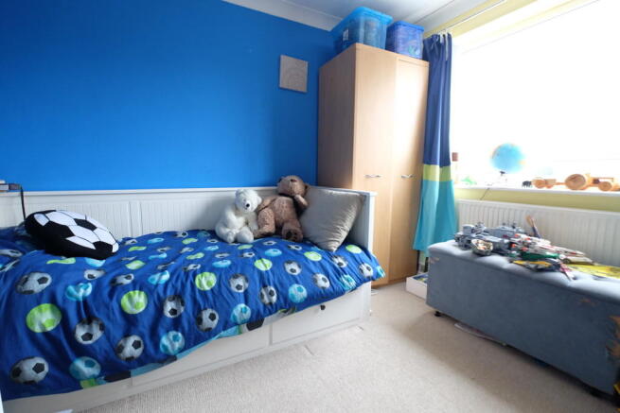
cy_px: 206
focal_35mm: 15
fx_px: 258
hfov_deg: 100.4
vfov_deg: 77.4
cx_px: 310
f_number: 4
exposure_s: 1/26
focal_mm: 10
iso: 1600
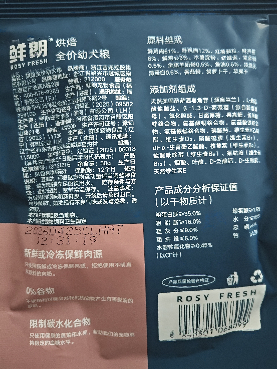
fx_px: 245
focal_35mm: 23
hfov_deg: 58.9
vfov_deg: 73.9
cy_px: 184
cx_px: 138
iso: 586
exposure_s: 1/50
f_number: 1.88
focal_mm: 5.56
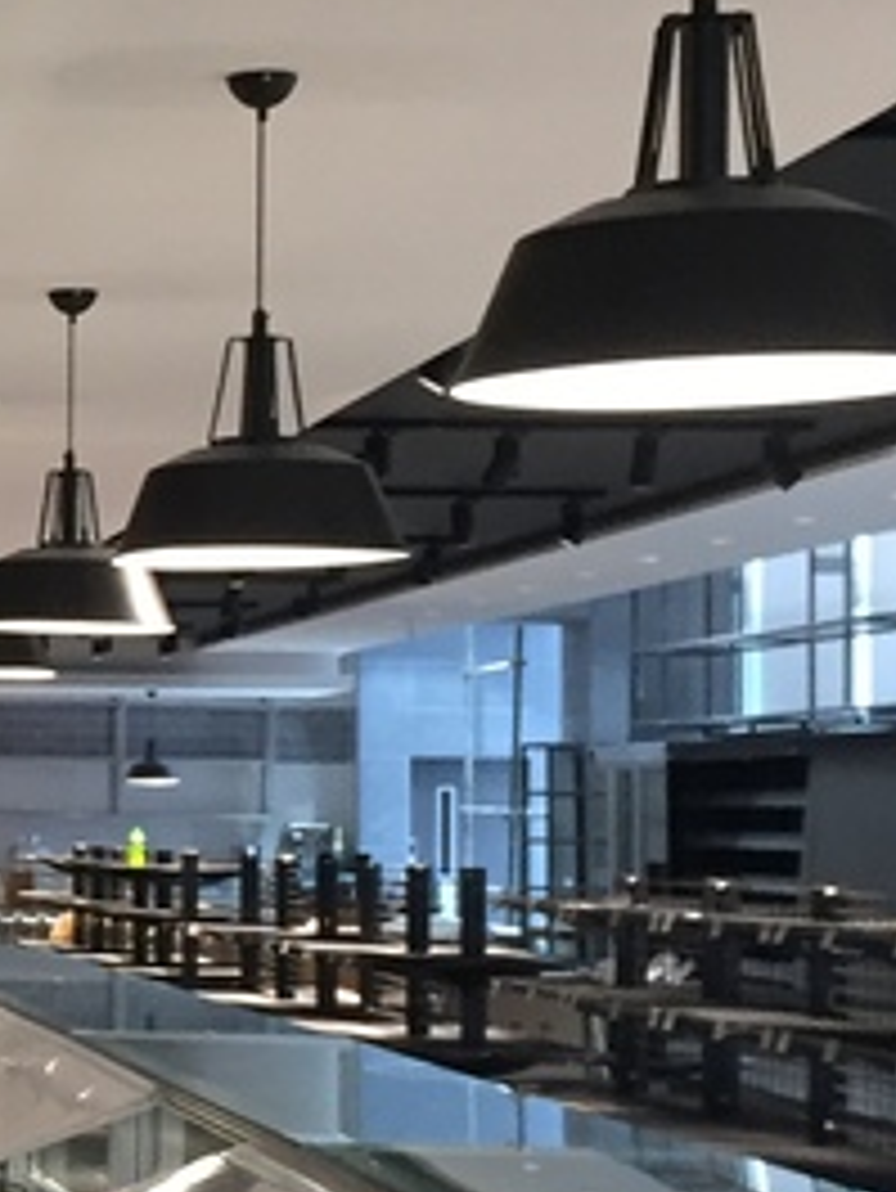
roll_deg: -1.3
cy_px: 684
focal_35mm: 112
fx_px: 3862
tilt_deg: +3.7
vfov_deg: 17.6
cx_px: -828
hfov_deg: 12.0
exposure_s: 1/33
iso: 80
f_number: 2.2
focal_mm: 4.15
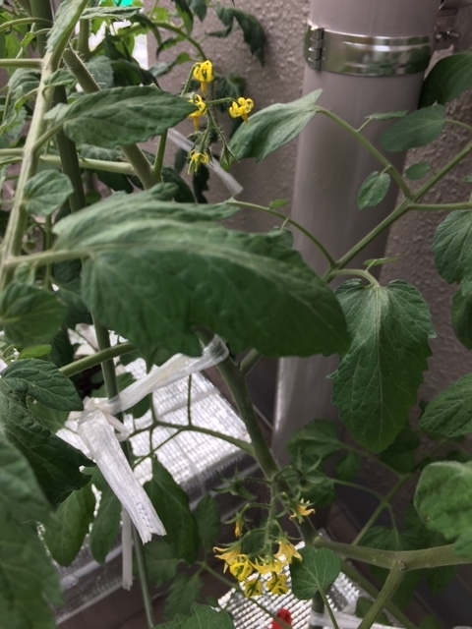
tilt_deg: -38.3
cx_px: 236
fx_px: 527
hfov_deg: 48.2
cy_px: 314
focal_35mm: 29
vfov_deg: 61.7
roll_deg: -1.3
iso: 25
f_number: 2.2
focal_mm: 4.15
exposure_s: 1/284
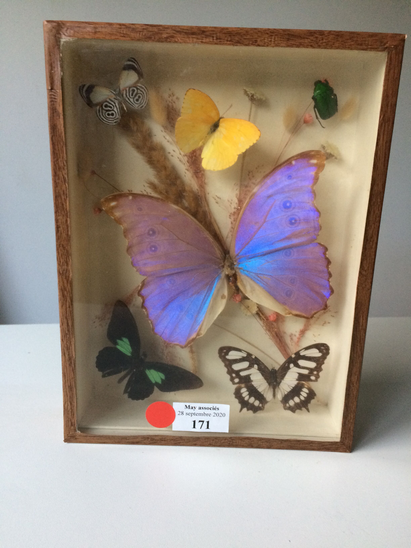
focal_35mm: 29
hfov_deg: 48.2
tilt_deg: -13.5
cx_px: 206
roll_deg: -2.9
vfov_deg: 61.7
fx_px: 459
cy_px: 274
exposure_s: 1/33
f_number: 2.2
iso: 160
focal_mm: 4.15
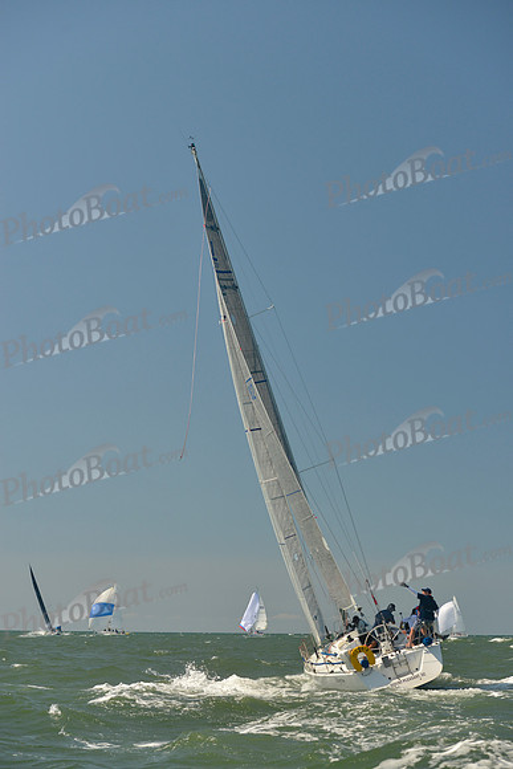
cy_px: 384
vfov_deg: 28.8
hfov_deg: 19.5
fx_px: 1495
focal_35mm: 70
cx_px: 256
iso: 280
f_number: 6.3
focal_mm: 70
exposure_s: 1/1000
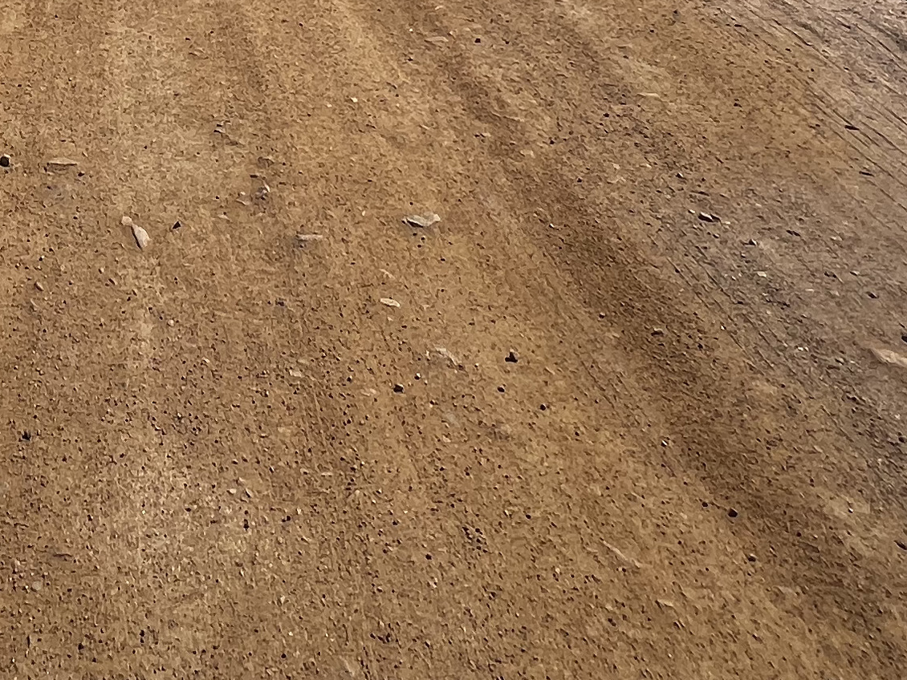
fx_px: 1206
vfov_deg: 22.3
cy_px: -476
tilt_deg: -0.7
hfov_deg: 37.2
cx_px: 15
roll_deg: +0.7
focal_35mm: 46
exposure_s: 1/2370
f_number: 1.8
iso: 32
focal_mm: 1.57
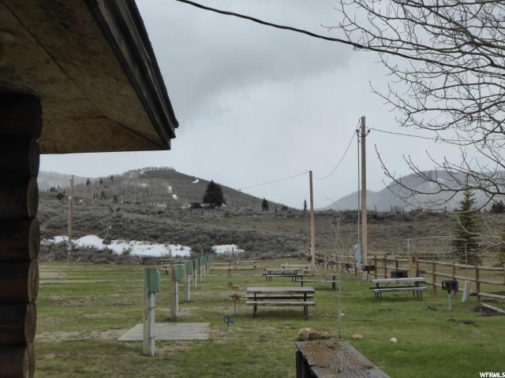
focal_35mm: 53
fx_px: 773
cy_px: 189
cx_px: 252
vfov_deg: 27.5
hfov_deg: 36.2
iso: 200
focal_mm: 9
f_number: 6.3
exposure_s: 1/800
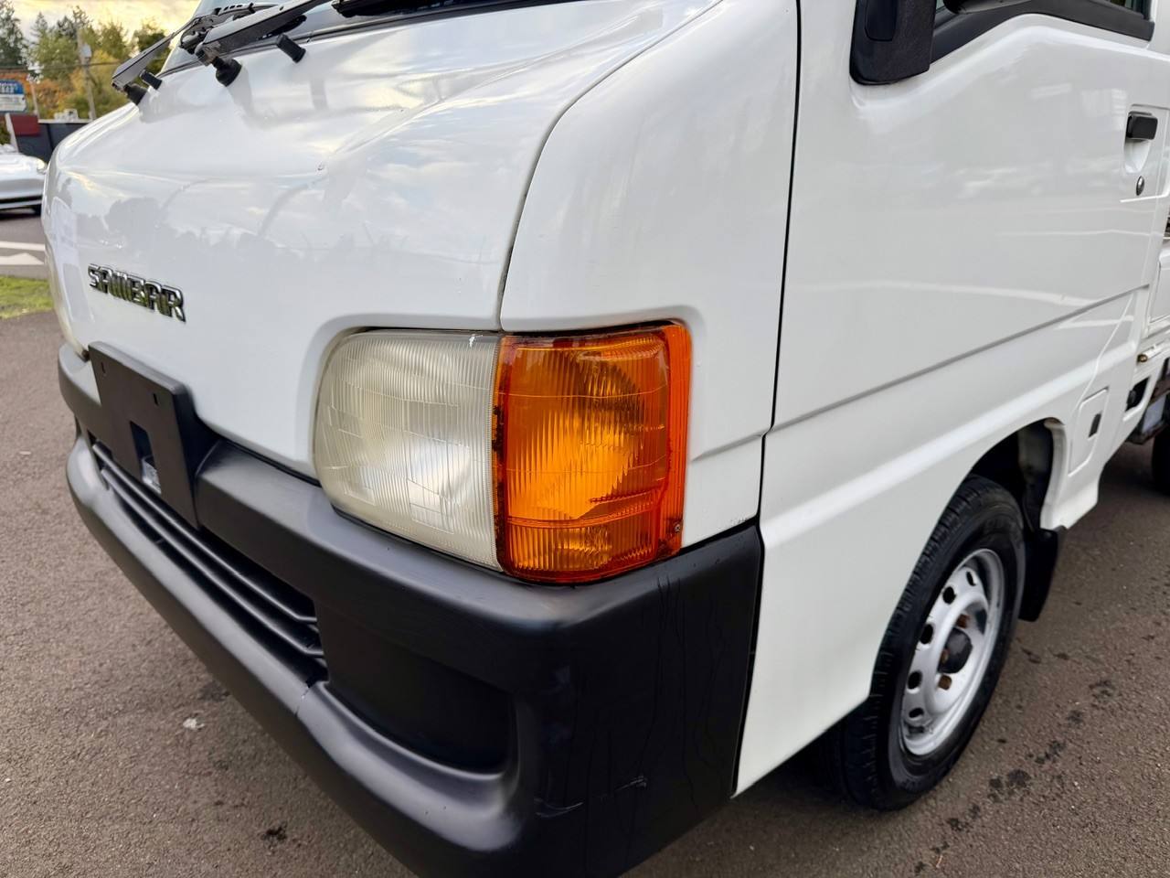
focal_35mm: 24
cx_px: 585
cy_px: 439
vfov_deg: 56.8
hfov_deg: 71.6
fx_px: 811
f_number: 1.78
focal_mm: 6.76
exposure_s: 1/898
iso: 80
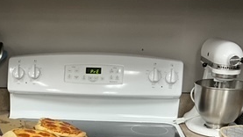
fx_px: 471
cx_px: 53
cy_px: 191
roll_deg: -1.7
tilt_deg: -24.5
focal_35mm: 73
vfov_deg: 15.5
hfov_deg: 28.4
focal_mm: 3
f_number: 1.8
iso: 200
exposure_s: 1/40
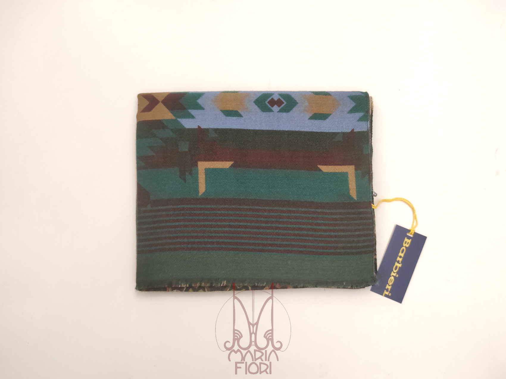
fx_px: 365
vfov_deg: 54.8
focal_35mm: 25
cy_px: 190
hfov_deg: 69.4
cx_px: 253
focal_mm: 5.43
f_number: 1.89
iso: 319
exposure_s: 1/33
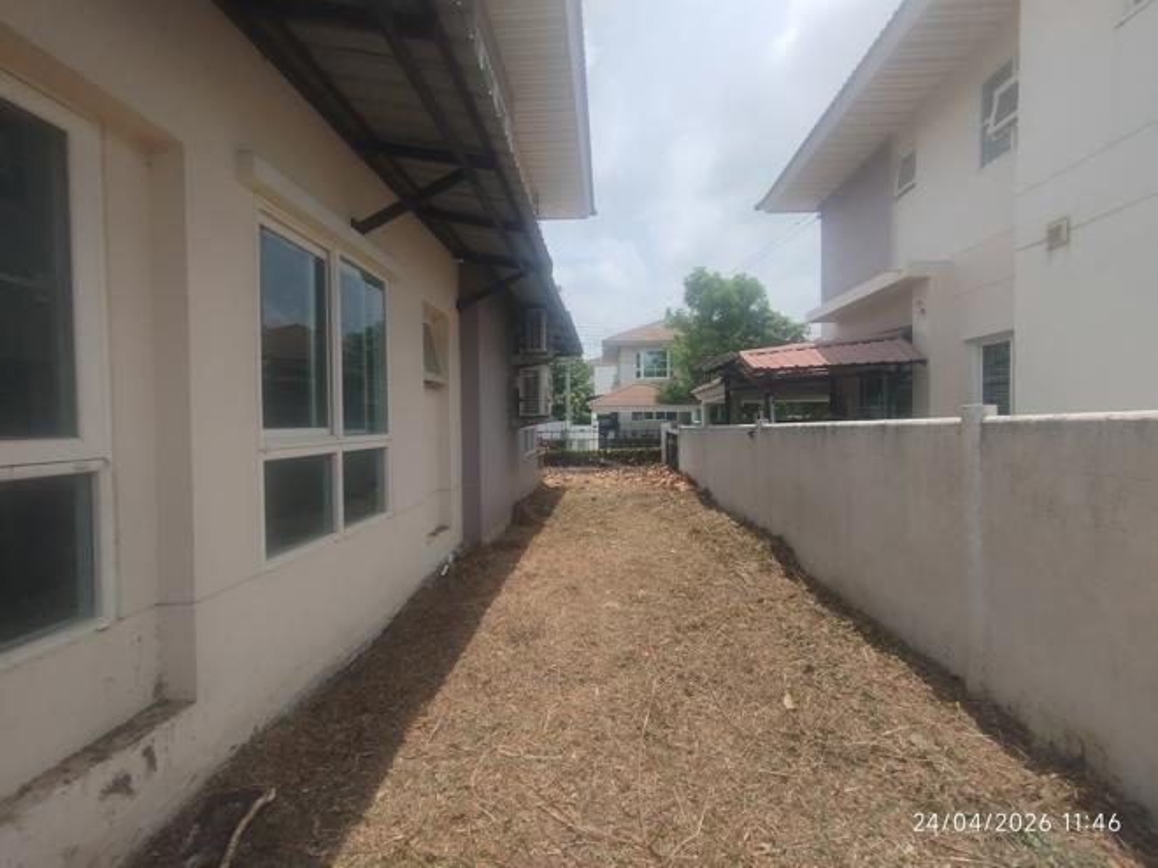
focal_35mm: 15
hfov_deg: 98.2
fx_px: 502
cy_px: 434
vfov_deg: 81.7
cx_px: 579
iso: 50
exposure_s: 1/1998
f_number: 2.2
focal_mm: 1.65
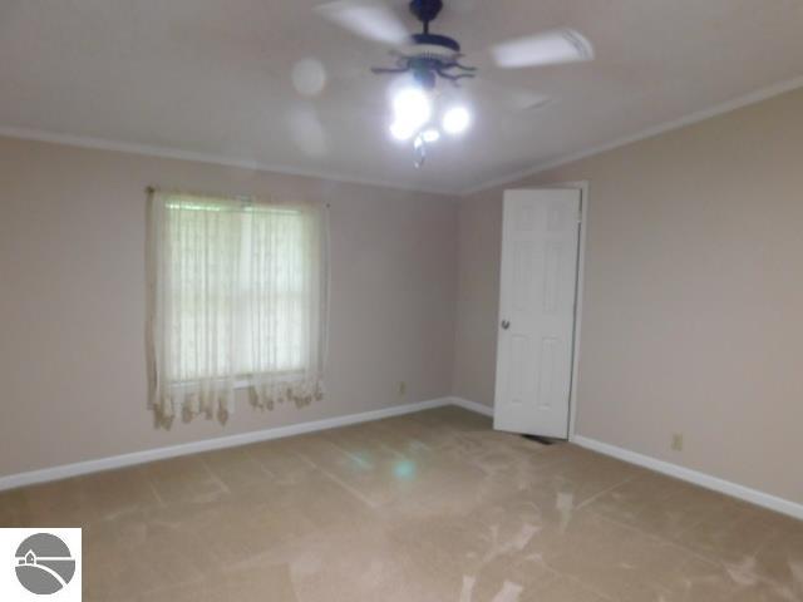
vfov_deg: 58.9
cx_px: 402
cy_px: 301
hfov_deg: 73.9
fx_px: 534
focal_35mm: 23
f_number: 3
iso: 280
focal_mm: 4
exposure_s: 1/30
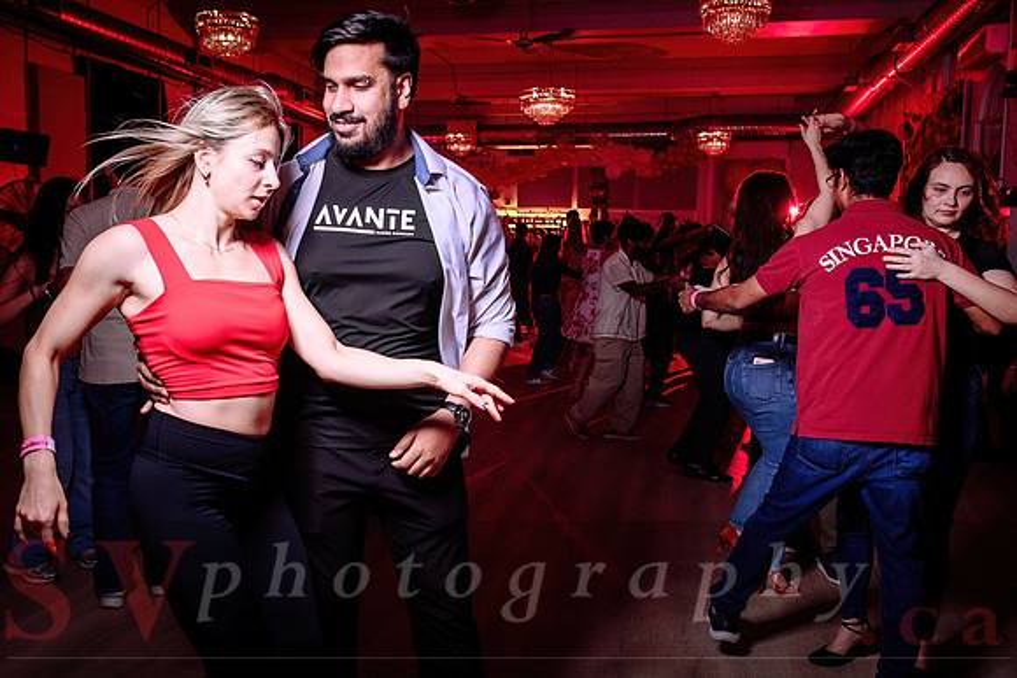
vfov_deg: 37.4
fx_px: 1003
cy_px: 365
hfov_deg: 53.7
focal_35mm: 35
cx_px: 465
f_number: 3.5
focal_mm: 26
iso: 640
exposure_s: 1/100
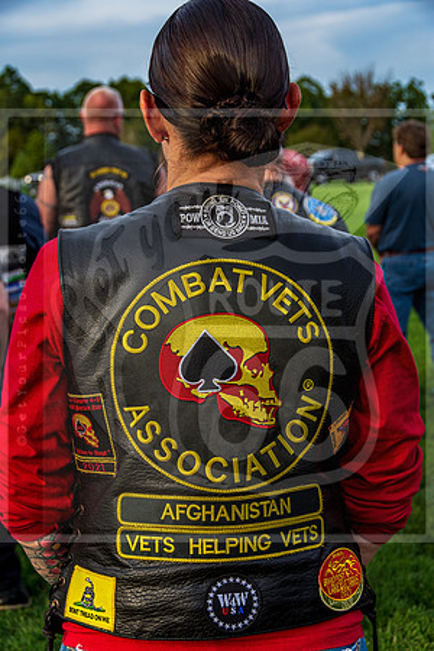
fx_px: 1248
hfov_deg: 19.7
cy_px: 326
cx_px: 217
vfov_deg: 29.2
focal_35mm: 69
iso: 400
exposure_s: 1/200
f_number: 7.1
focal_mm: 46
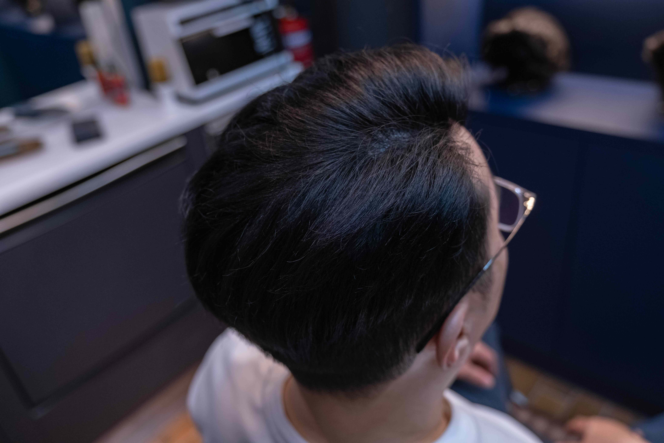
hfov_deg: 61.9
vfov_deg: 43.6
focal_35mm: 30
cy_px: 222
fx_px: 553
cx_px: 332
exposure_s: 1/125
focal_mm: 20
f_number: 2.8
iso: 1600
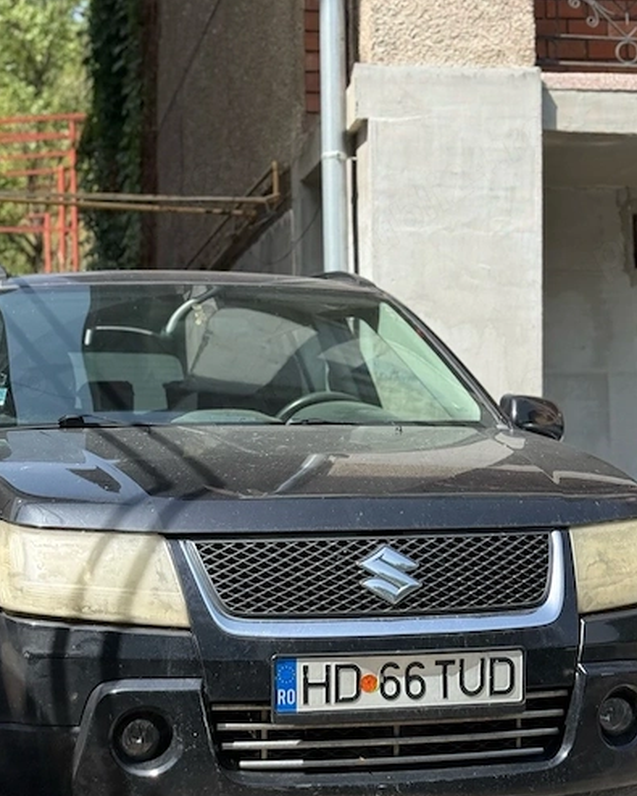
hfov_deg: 20.2
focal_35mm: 76
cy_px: 484
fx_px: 1789
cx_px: 258
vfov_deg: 25.0
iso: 80
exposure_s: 1/2667
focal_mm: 6.76
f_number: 1.78
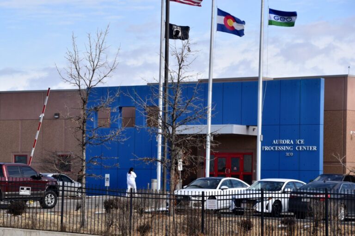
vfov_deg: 10.8
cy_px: 118
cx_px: 178
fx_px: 1257
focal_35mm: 128
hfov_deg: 16.1
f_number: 8
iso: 160
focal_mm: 85
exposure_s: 1/500
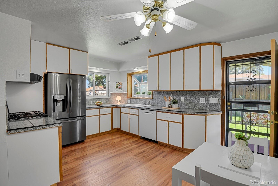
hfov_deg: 93.3
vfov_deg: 70.4
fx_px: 131
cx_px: 139
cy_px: 93
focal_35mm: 17
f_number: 8
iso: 250
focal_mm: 17
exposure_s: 1.3
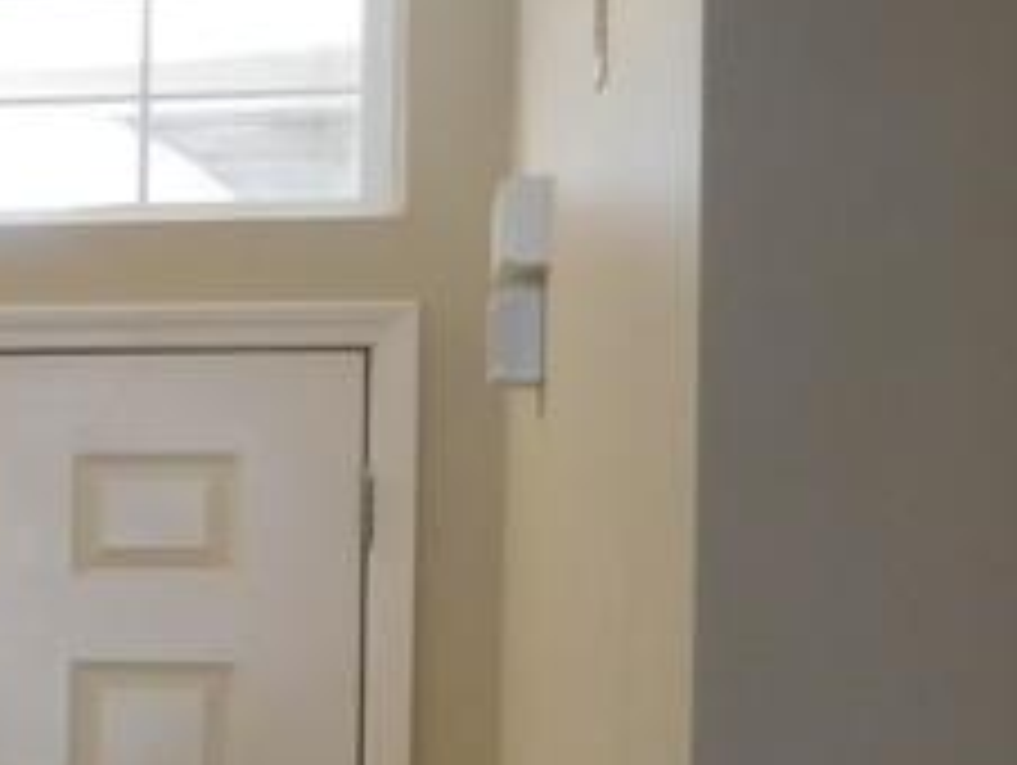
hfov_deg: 16.2
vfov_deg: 14.1
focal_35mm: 104
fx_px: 3059
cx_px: -774
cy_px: 670
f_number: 3
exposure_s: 1/40
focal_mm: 4
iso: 125
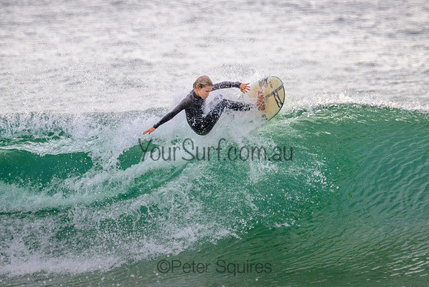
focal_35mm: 1021
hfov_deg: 2.0
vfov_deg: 1.3
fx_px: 12175
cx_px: 215
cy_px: 104
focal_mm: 800
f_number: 11
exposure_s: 1/2000
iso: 2200
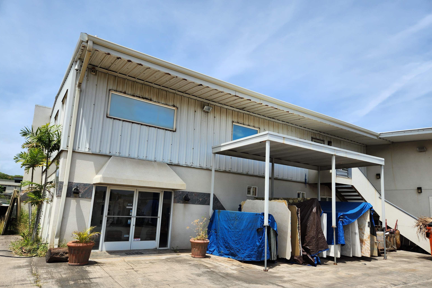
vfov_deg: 53.0
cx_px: 215
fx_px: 288
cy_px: 160
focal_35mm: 24
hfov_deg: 73.7
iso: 20
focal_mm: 5.4
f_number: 1.8
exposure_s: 1/2397
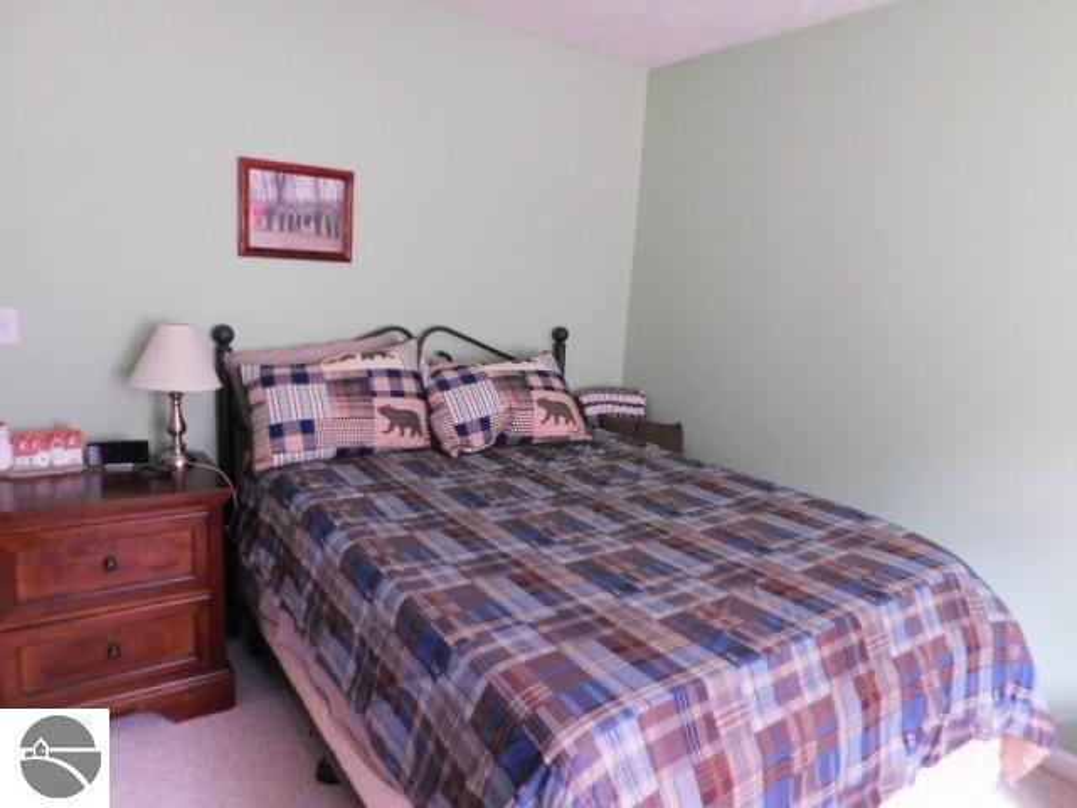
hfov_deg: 73.9
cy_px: 404
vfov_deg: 58.9
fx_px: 716
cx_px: 538
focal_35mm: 23
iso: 800
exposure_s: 1/8
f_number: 3
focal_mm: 4
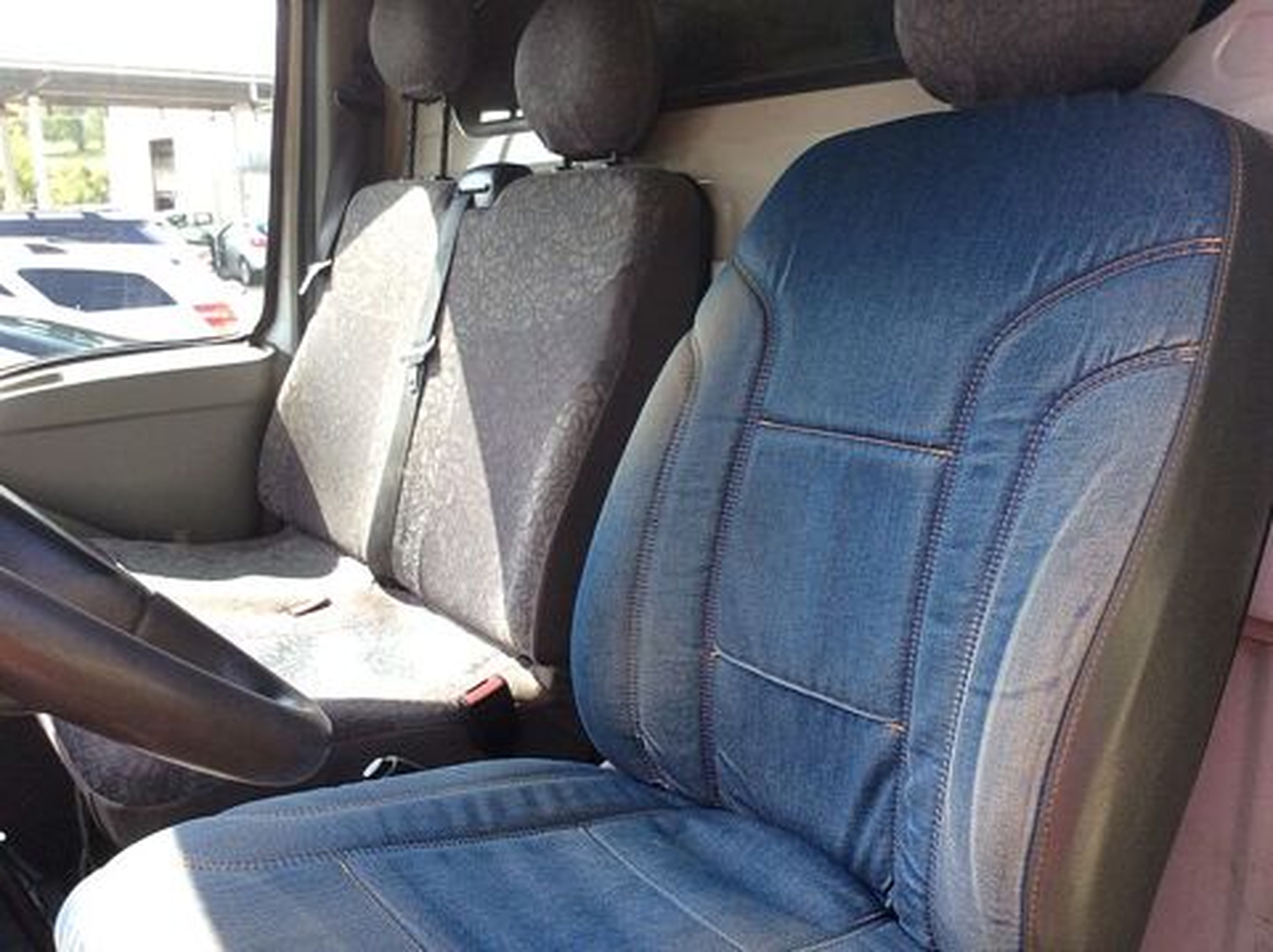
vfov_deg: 44.1
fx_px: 1176
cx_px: 636
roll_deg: +4.3
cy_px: 476
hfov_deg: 56.9
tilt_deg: -12.5
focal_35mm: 32
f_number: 2.4
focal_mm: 3.3
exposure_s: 1/134
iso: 32
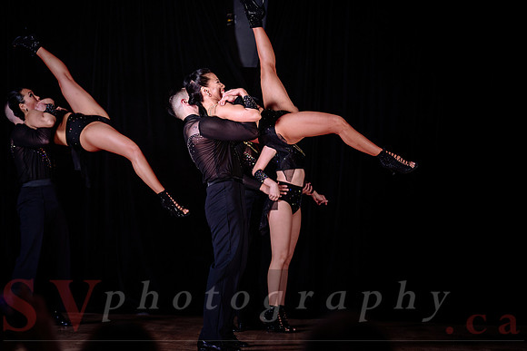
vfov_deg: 13.0
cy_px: 182
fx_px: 1546
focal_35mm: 106
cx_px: 273
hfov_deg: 19.3
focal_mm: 102
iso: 400
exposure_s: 1/200
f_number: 3.2
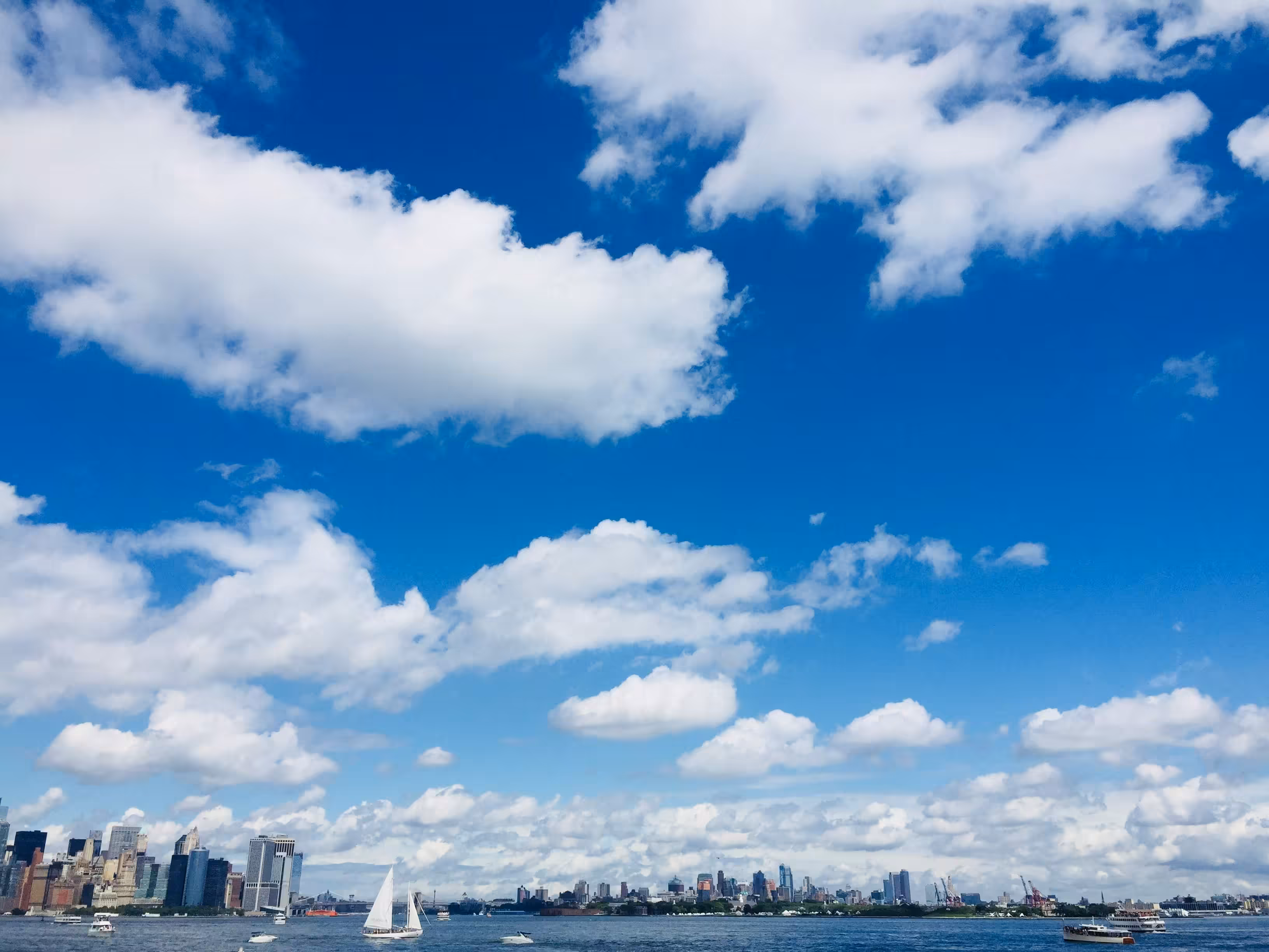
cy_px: 476
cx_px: 634
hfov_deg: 61.7
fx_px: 1063
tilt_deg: +21.8
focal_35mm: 29
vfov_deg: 48.2
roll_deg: -1.2
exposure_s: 1/4950
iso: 32
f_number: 2.2
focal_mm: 4.15
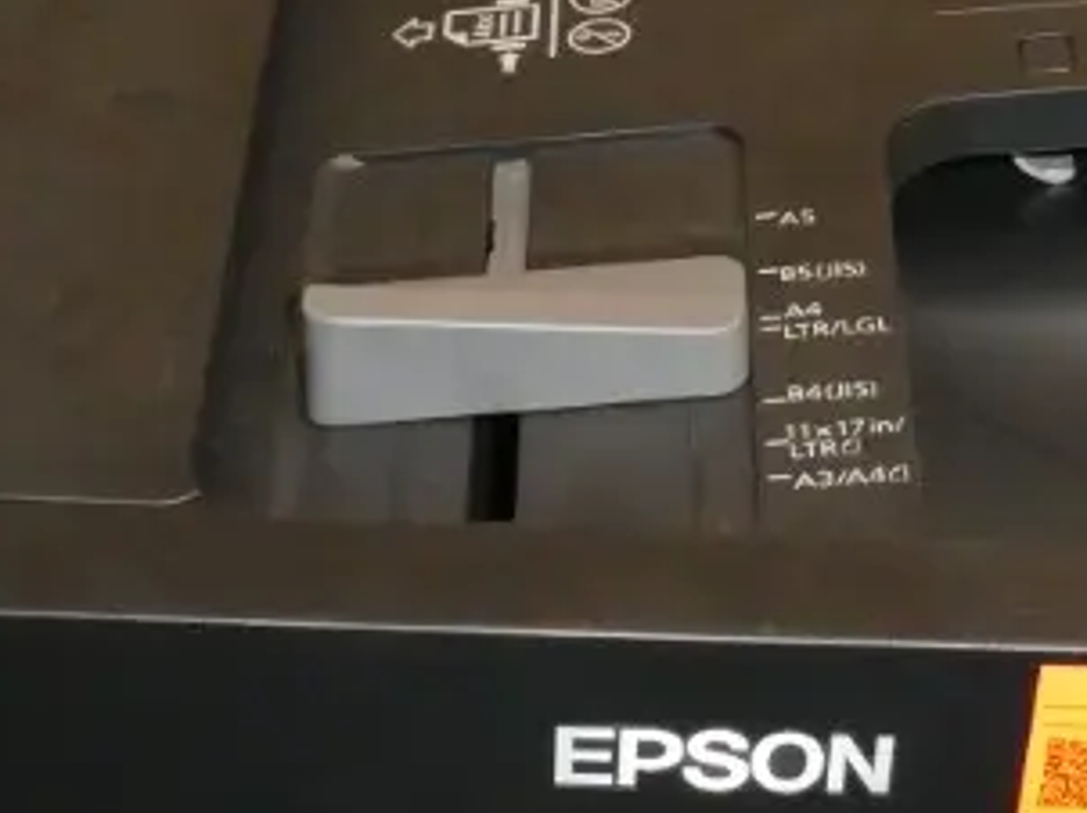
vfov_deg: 15.5
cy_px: 475
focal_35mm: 95
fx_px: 2981
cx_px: 583
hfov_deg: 20.7
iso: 800
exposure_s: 1/125
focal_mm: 5
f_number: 3.5
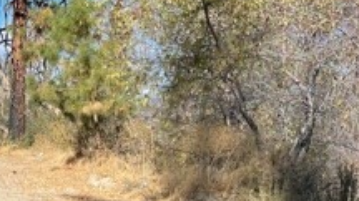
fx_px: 799
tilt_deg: -3.1
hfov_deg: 23.9
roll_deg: -0.6
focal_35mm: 84
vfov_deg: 14.2
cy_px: 188
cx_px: -23
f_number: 1.6
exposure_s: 1/2398
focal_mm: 4.2
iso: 32
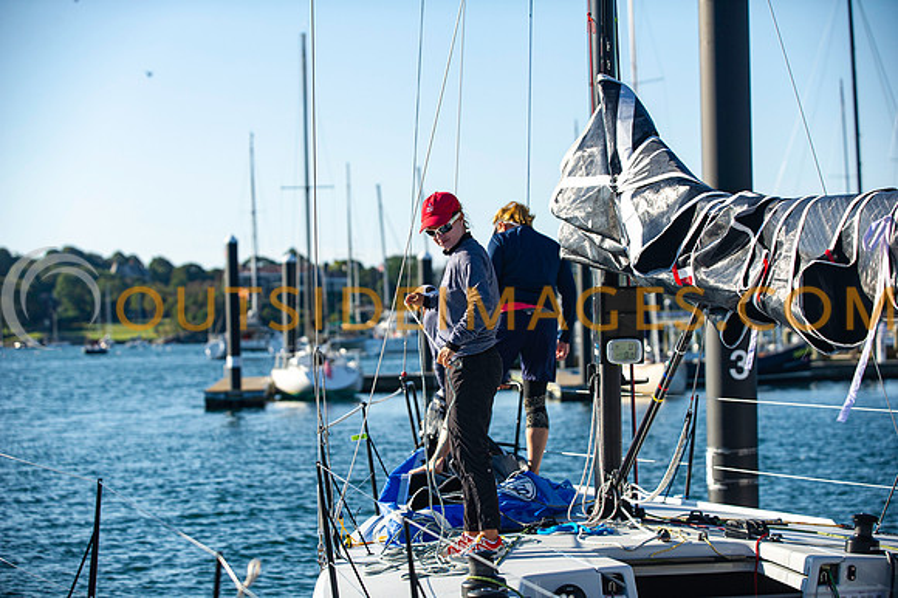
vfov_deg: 13.7
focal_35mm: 100
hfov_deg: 20.4
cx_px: 449
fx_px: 2493
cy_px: 299
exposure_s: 1/2000
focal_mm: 100
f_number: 4
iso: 320
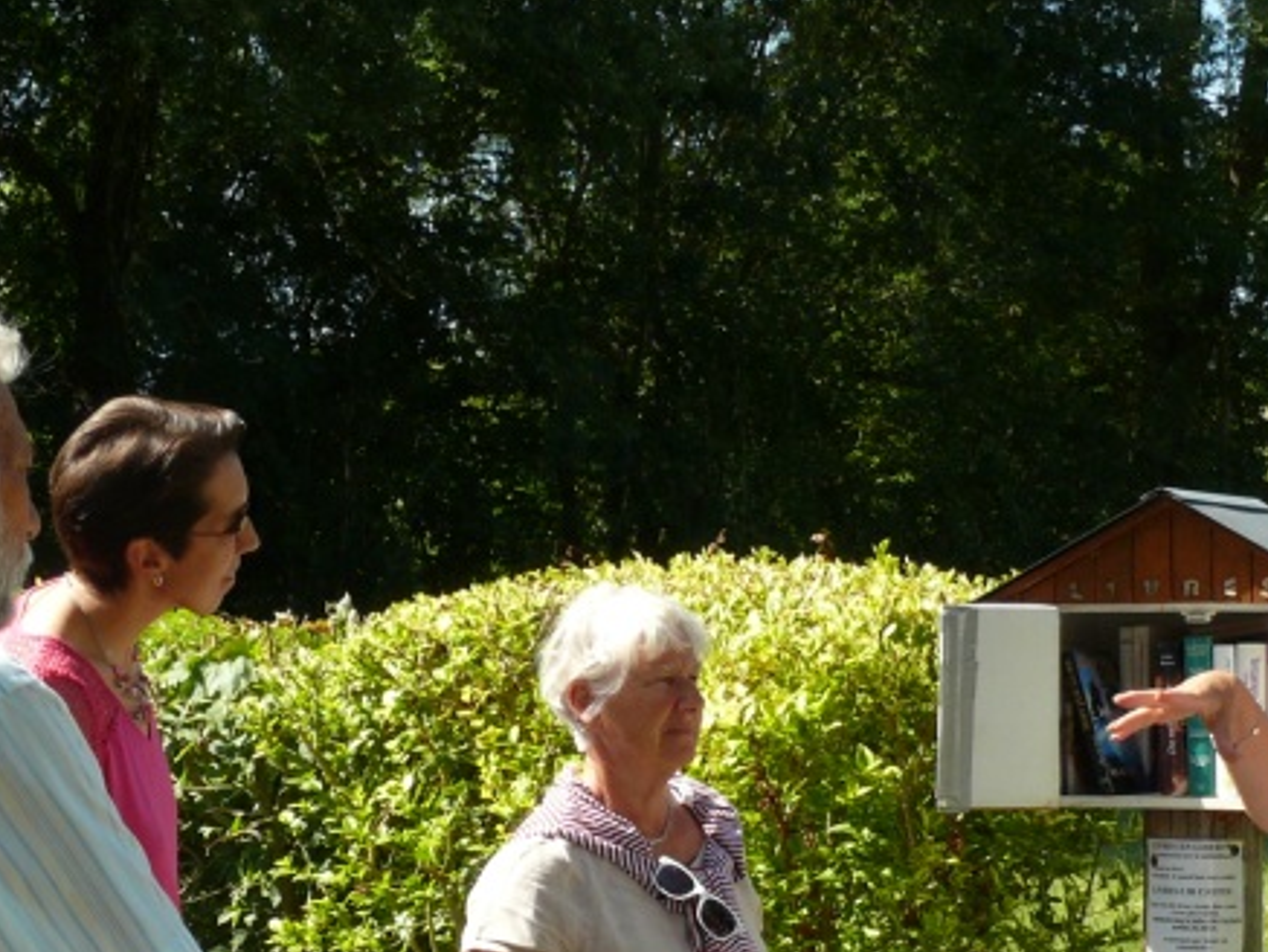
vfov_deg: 17.4
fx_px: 3005
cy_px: 1033
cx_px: 708
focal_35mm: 82
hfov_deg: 23.8
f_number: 5.6
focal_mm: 7.4
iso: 100
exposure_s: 1/200
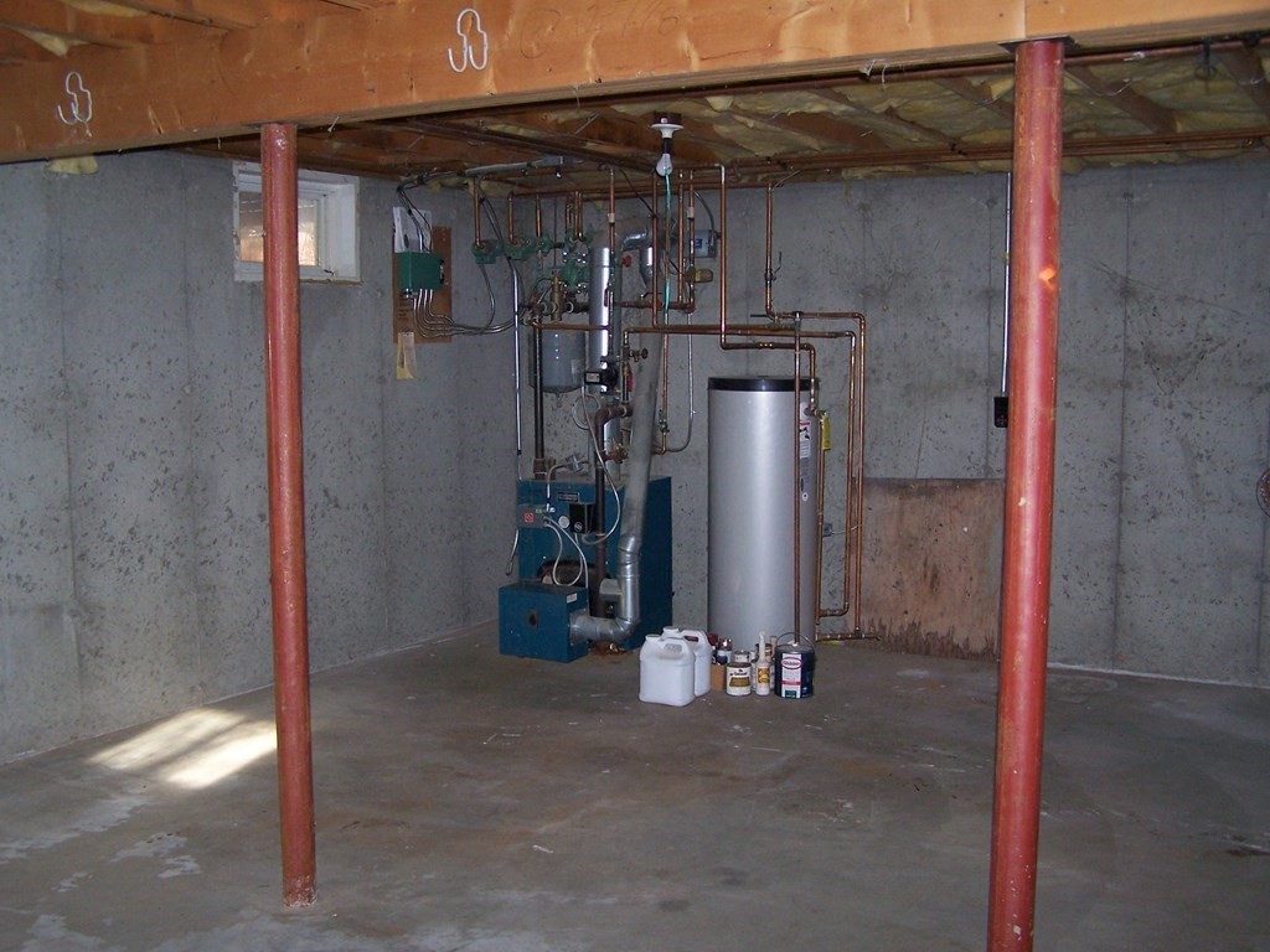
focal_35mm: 38
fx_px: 1394
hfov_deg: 49.0
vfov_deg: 37.7
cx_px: 635
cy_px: 476
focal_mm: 6.3
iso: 140
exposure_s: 1/60
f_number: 2.8
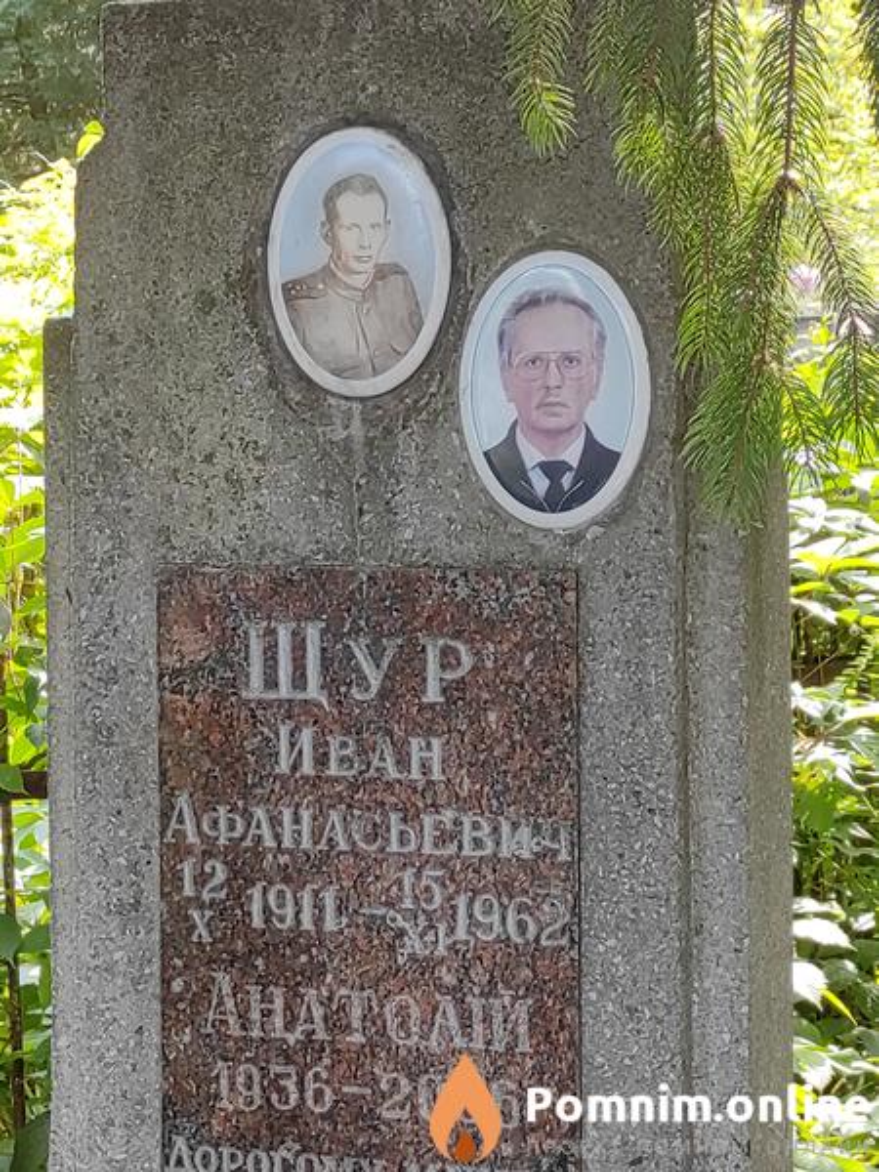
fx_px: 846
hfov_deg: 54.9
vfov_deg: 69.4
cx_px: 440
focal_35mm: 25
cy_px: 586
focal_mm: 5.43
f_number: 1.89
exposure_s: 1/103
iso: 100
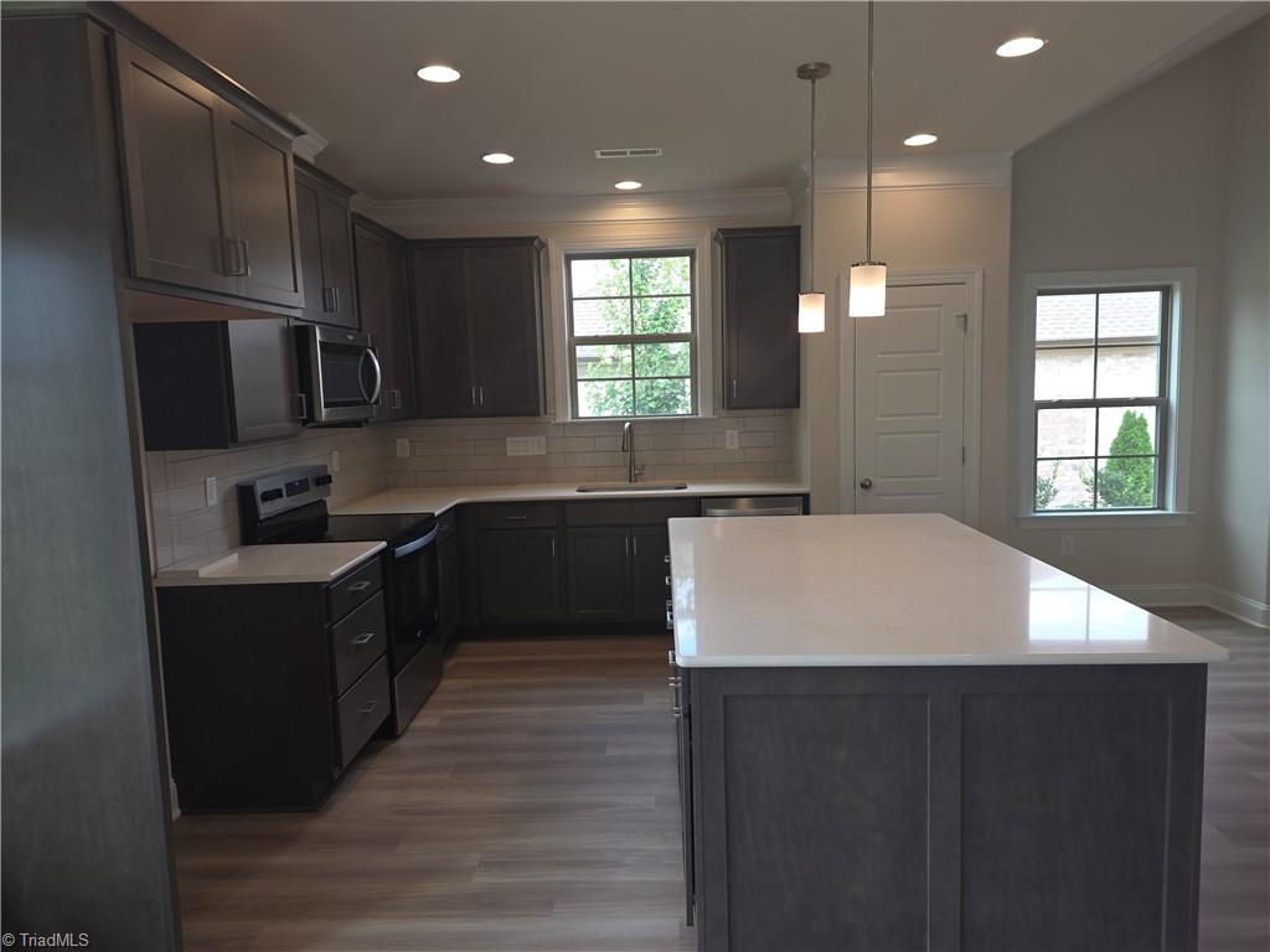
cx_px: 635
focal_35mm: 23
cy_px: 476
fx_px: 844
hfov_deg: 73.9
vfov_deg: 58.9
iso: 25
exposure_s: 1/60
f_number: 1.7
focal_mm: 6.3
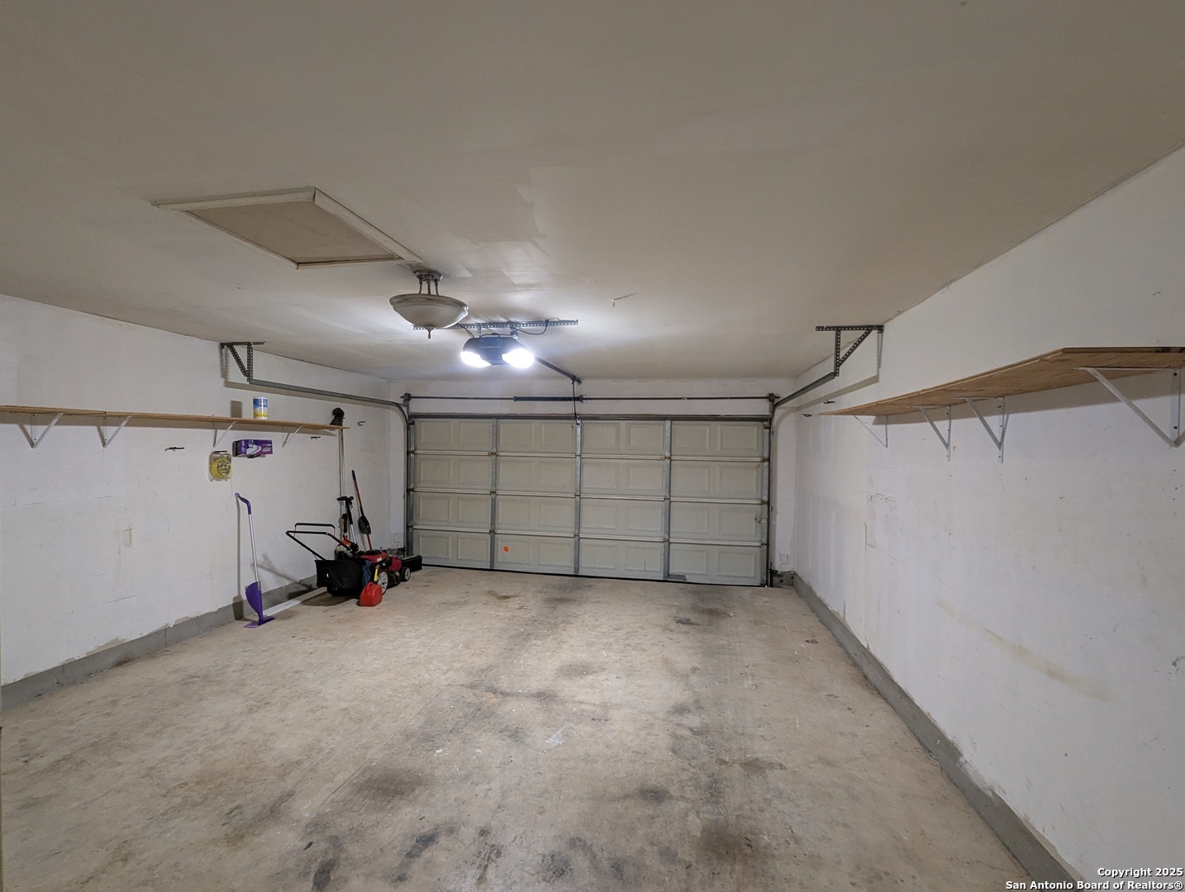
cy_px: 446
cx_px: 592
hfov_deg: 106.1
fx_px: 446
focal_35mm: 13
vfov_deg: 90.1
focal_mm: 1.95
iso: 279
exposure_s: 1/24
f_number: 2.2
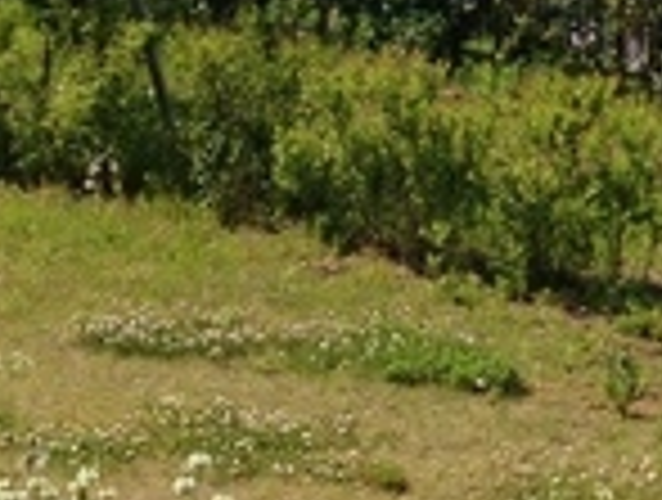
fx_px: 3432
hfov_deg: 10.5
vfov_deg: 8.3
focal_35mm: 179
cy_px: 23
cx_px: 1130
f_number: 2.4
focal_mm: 4.13
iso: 50
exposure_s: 1/1466
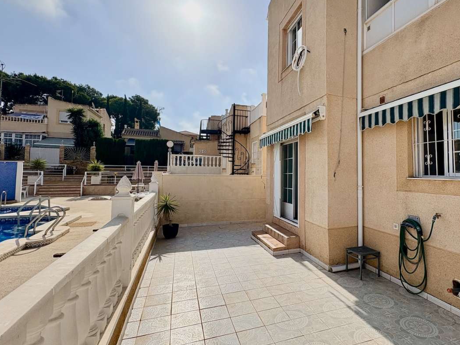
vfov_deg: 65.9
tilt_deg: +3.7
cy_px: 159
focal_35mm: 20
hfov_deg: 80.1
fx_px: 266
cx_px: 290
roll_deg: -0.2
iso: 64
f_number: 2.2
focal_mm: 2.22
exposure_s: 1/4630
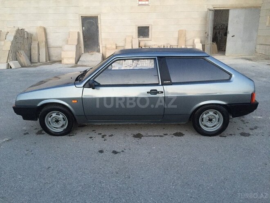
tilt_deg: -16.7
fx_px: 226
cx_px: 135
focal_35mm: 29
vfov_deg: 48.2
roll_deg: +0.7
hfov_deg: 61.7
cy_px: 102
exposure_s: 1/20
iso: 250
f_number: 2.2
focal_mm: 4.15
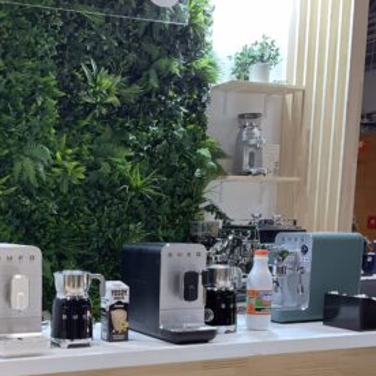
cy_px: 147
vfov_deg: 41.6
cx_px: 50
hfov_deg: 39.4
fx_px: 492
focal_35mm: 40
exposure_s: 1/100
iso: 100
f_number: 1.6
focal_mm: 4.2
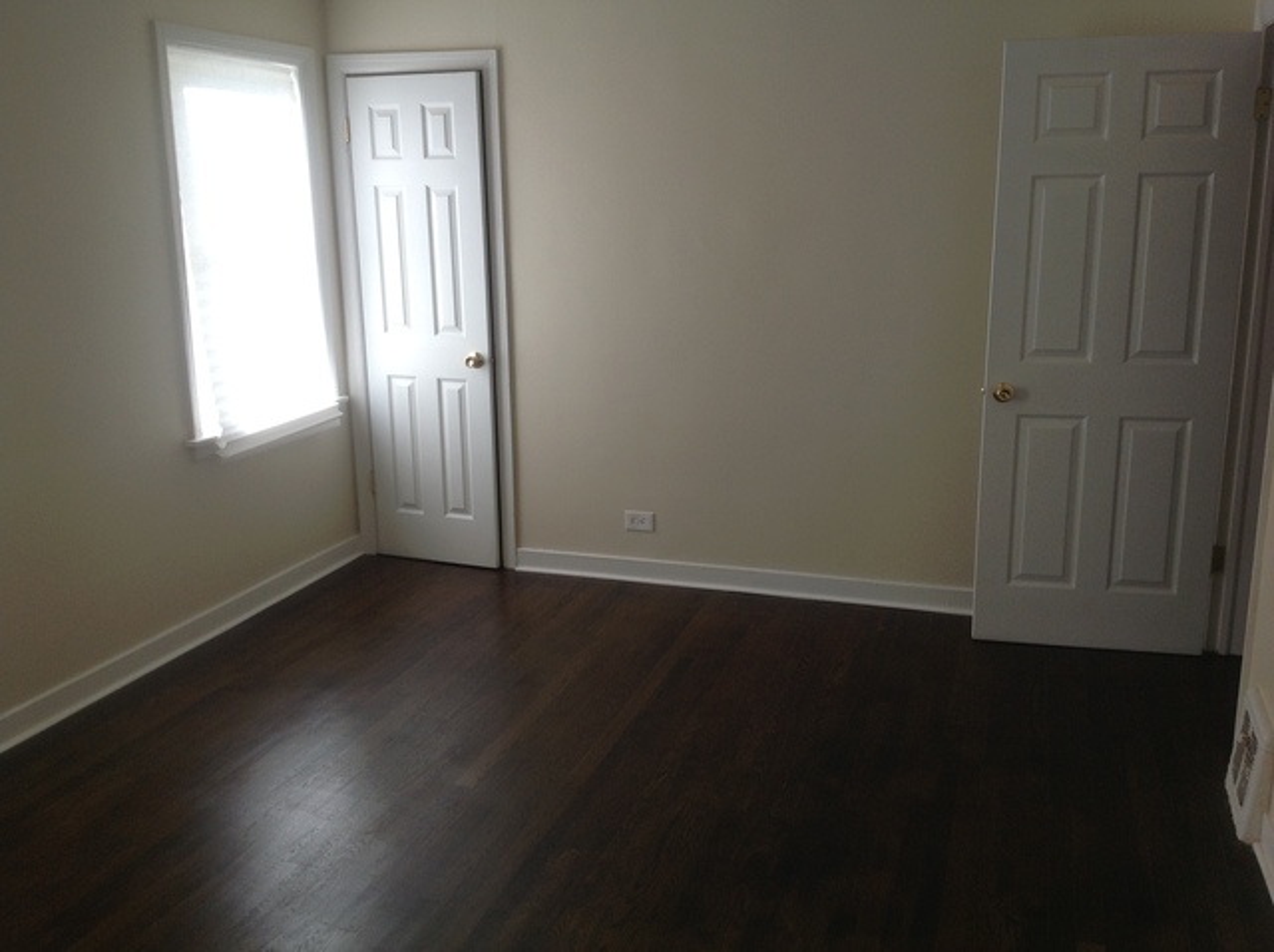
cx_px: 637
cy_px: 476
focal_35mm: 35
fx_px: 1286
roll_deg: +0.9
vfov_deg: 40.6
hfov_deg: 52.7
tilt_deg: -11.4
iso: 50
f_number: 2.4
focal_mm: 4.28
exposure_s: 1/160
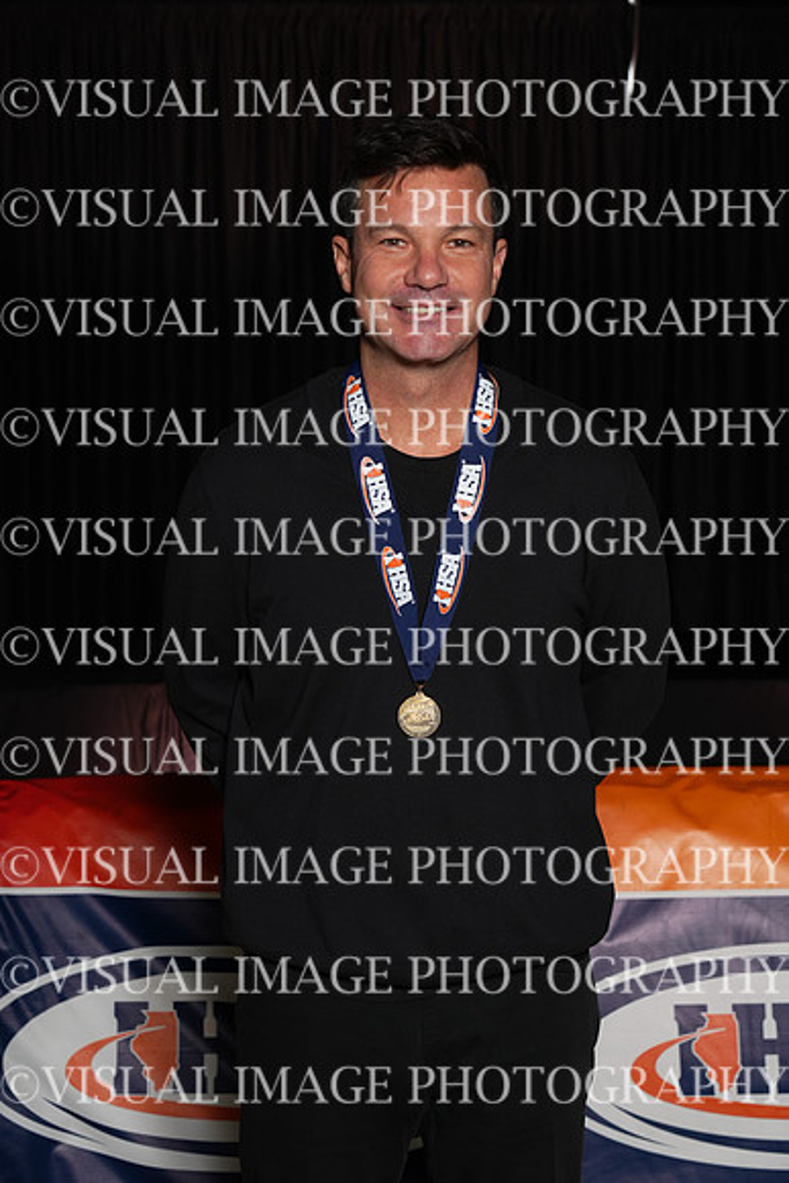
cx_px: 394
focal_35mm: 88
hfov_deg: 15.5
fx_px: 2891
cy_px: 592
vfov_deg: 23.1
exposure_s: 1/160
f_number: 8
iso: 640
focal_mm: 88
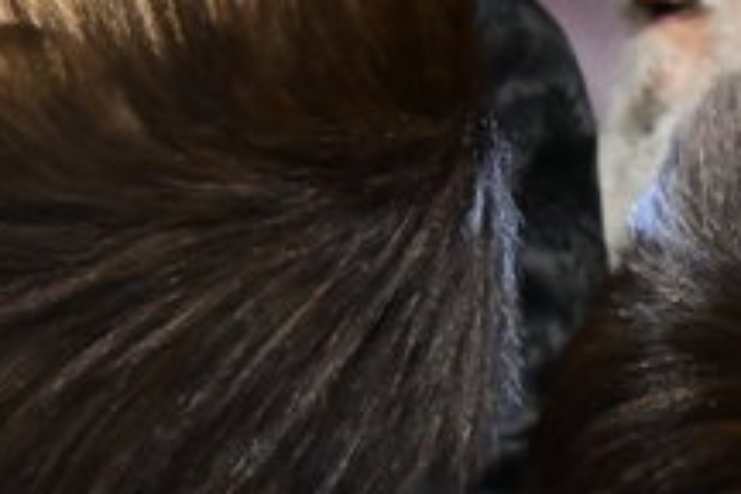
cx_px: 899
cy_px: 695
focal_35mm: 811
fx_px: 16692
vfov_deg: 1.7
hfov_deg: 2.5
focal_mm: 125
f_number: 5.6
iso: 4000
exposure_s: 1/125
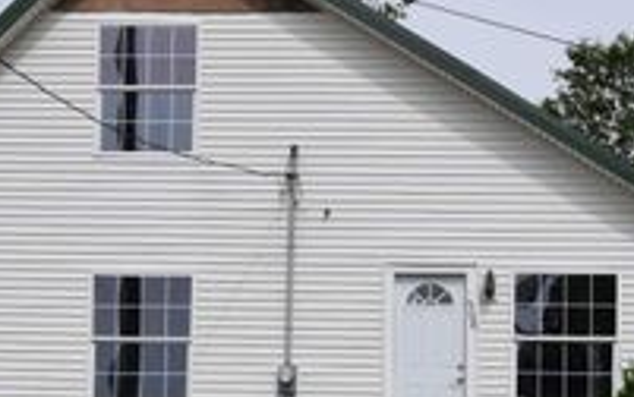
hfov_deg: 27.1
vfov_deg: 16.8
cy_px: 395
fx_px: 1314
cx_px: 350
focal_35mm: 76
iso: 200
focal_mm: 20
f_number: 11
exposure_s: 1/500
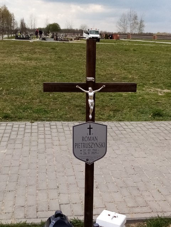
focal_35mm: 26
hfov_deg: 53.1
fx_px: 171
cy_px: 114
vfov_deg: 67.3
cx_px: 86
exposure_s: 1/1182
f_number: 1.8
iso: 109
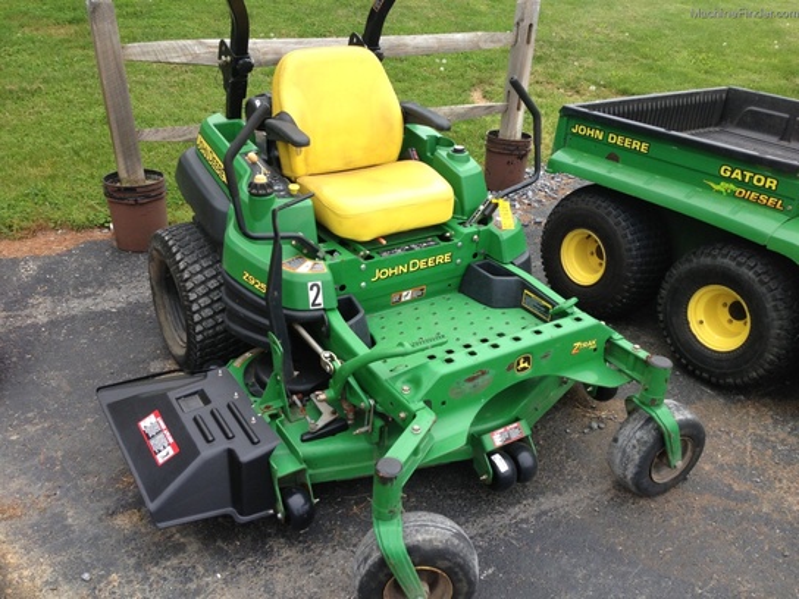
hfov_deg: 55.4
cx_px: 400
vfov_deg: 42.9
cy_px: 300
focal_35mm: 33
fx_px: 762
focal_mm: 4.13
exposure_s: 1/304
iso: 50
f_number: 2.4
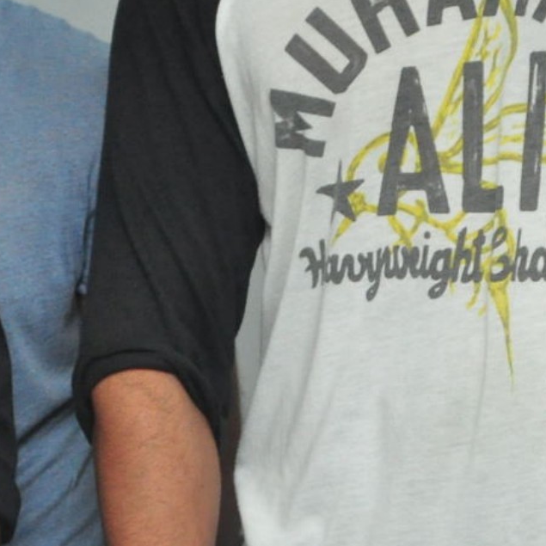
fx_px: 5336
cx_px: 253
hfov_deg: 5.9
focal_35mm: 299
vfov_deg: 5.8
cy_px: 585
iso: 1600
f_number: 6.3
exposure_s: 1/125
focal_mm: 66
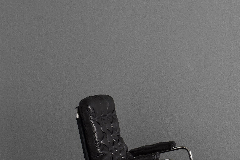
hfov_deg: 16.1
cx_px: 229
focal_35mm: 125
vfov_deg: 11.0
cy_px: 92
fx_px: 833
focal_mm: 50
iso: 100
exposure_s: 1/100
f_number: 9
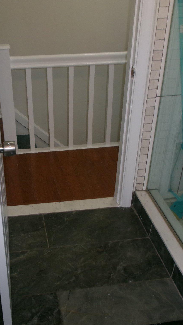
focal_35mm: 41
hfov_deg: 28.6
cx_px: 50
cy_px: 163
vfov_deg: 49.4
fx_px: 354
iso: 200
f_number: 3.9
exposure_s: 1/34
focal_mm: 5.1
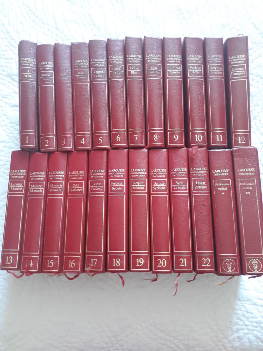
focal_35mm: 27
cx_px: 132
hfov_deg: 51.4
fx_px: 273
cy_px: 176
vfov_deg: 65.3
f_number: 1.7
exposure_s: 1/25
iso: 200
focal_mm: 3.71
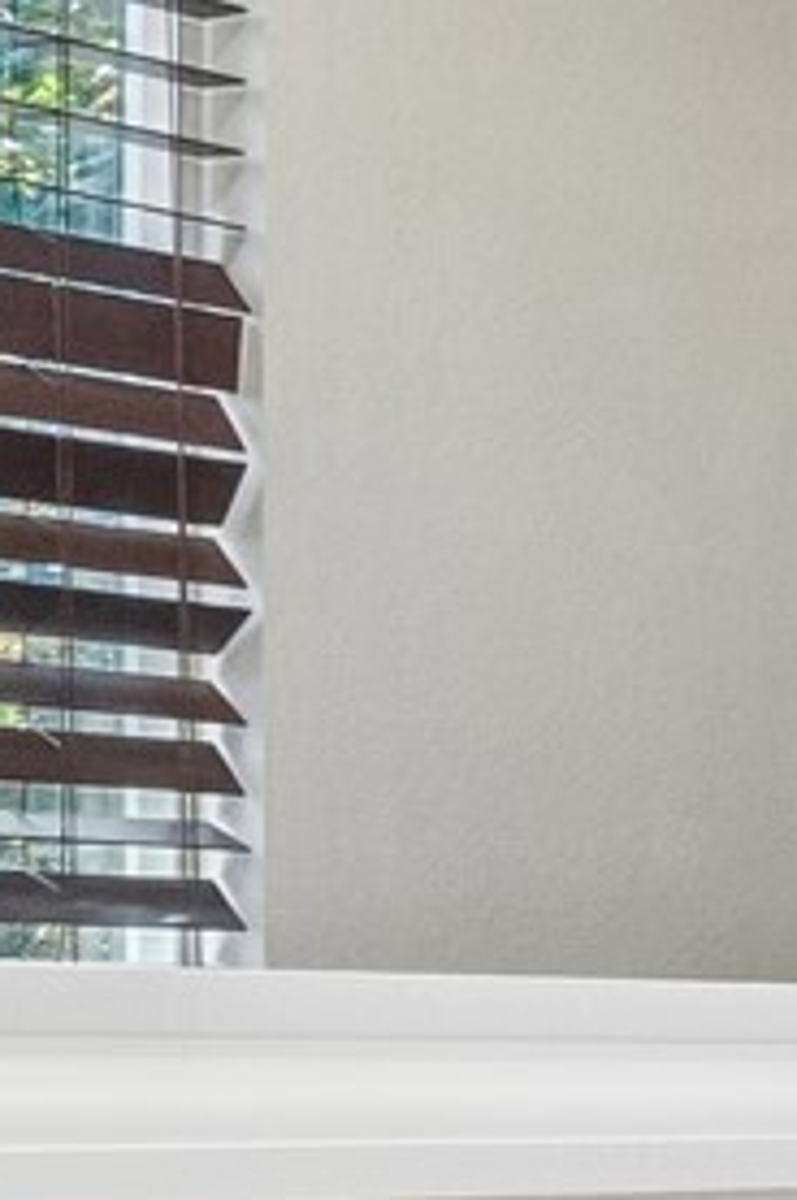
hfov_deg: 8.2
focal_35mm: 92
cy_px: 986
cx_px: 3164
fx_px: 3063
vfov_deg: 21.8
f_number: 9
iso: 800
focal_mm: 10
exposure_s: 1/30
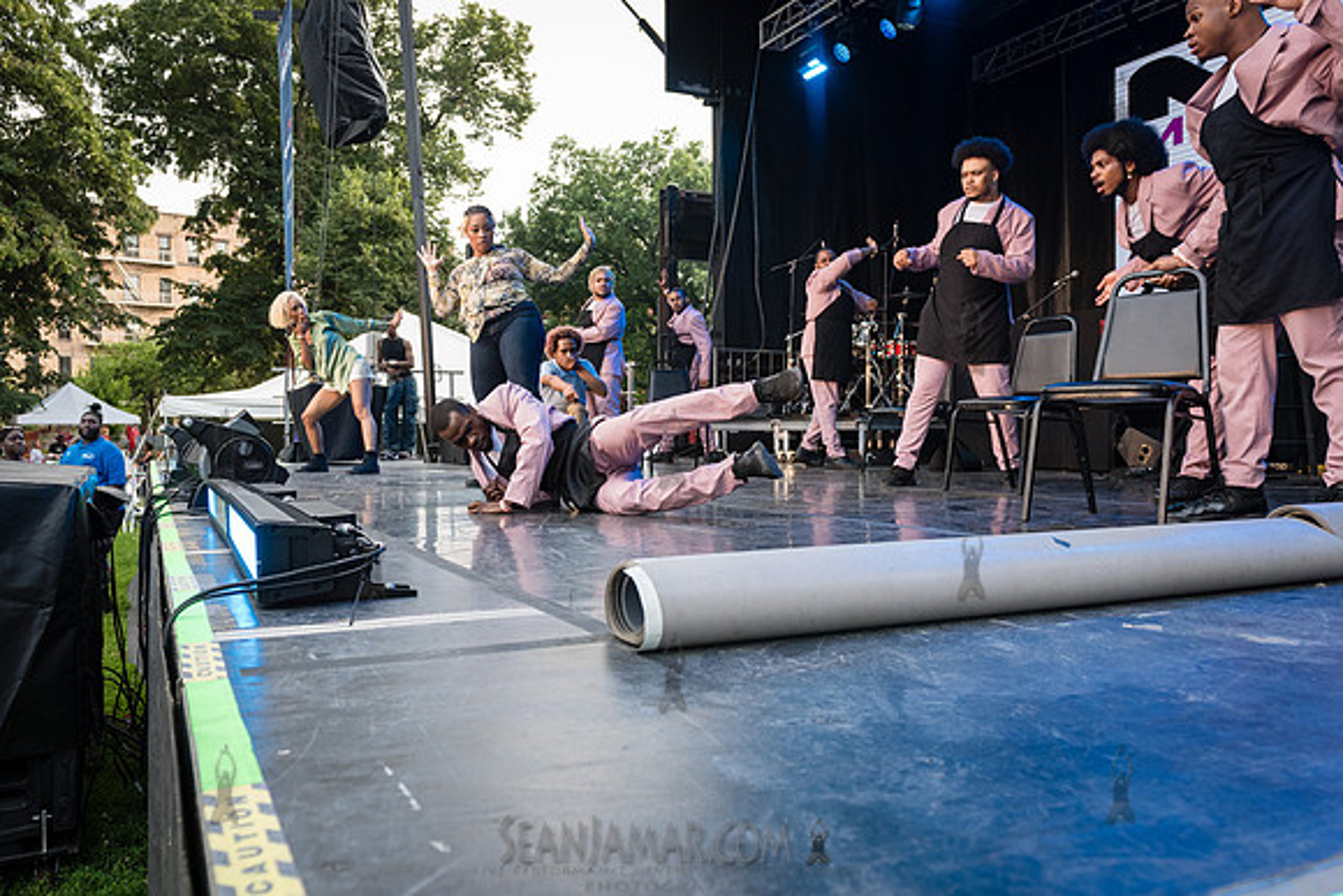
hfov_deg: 66.8
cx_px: 620
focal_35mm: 27
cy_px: 453
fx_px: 1017
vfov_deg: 47.6
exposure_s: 1/640
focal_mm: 24
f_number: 4
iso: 1000
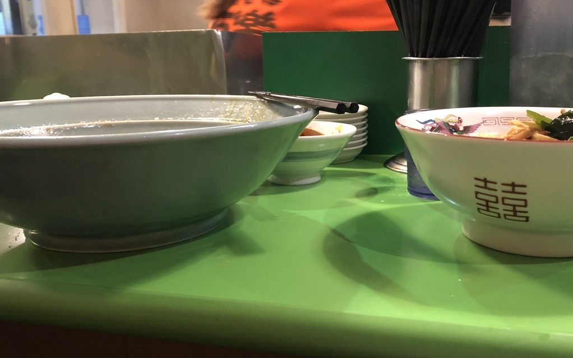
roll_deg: -1.2
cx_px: 337
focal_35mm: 35
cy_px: 197
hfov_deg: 55.0
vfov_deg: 36.2
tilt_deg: -12.7
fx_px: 547
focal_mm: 3.99
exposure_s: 1/6
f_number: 1.8
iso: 100
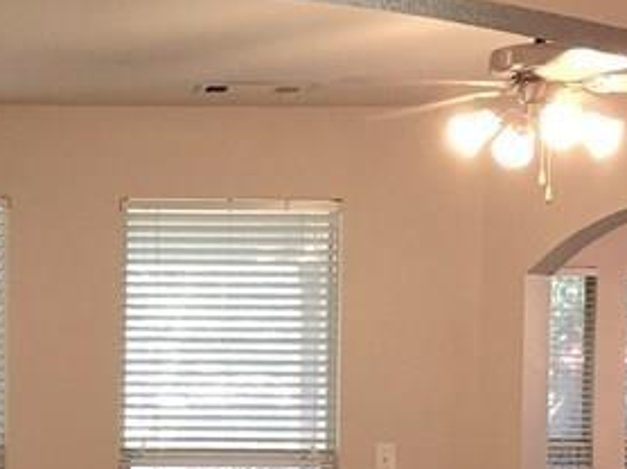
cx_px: 5
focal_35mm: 107
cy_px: 501
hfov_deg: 18.0
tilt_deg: -0.6
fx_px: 1936
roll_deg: -0.4
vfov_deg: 13.6
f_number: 2.2
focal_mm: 4.15
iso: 32
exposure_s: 1/15
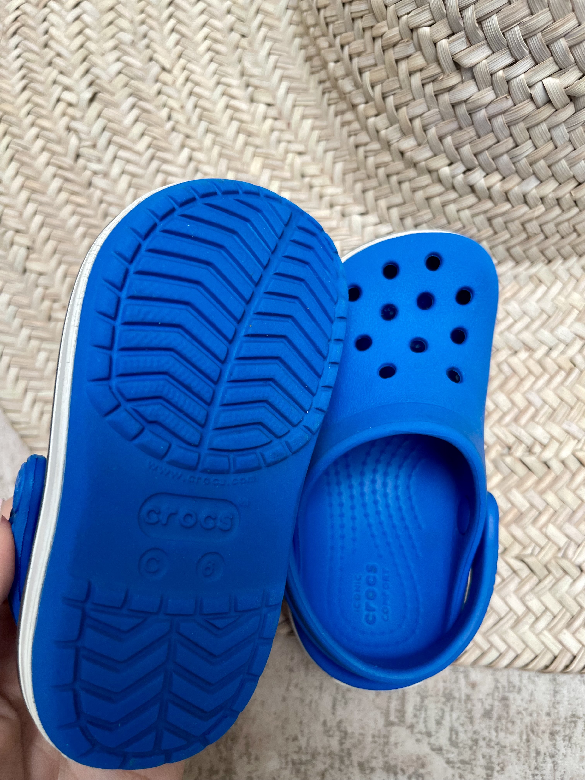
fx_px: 586
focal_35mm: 26
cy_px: 390
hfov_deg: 53.1
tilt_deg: -82.3
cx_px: 292
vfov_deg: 67.3
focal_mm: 5.1
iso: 160
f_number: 1.6
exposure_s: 1/50
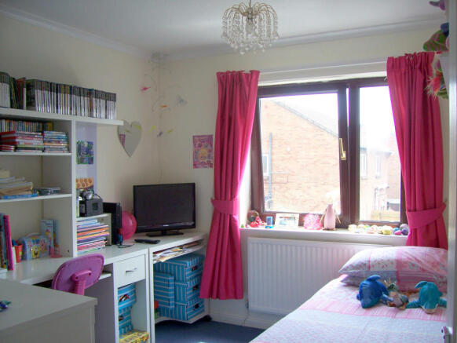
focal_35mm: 34
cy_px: 172
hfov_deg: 53.9
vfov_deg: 41.8
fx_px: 449
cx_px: 228
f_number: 2.7
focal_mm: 5.6
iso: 80
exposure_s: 1/160
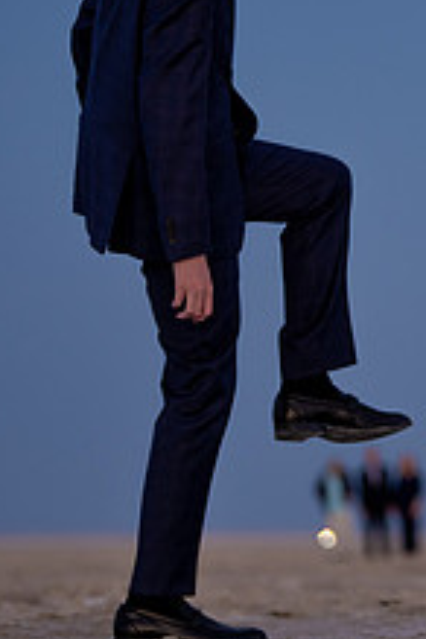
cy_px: 80
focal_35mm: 386
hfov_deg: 3.6
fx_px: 6851
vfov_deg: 5.3
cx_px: 566
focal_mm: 120
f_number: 2.8
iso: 400
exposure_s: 1/60
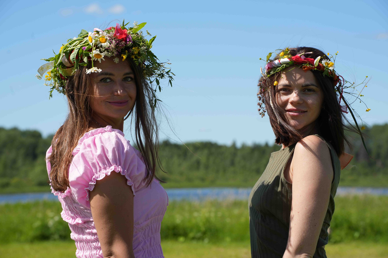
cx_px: 194
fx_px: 1185
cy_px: 129
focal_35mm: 110
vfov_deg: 12.5
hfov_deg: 18.6
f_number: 8
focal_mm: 110
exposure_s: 1/500
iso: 200
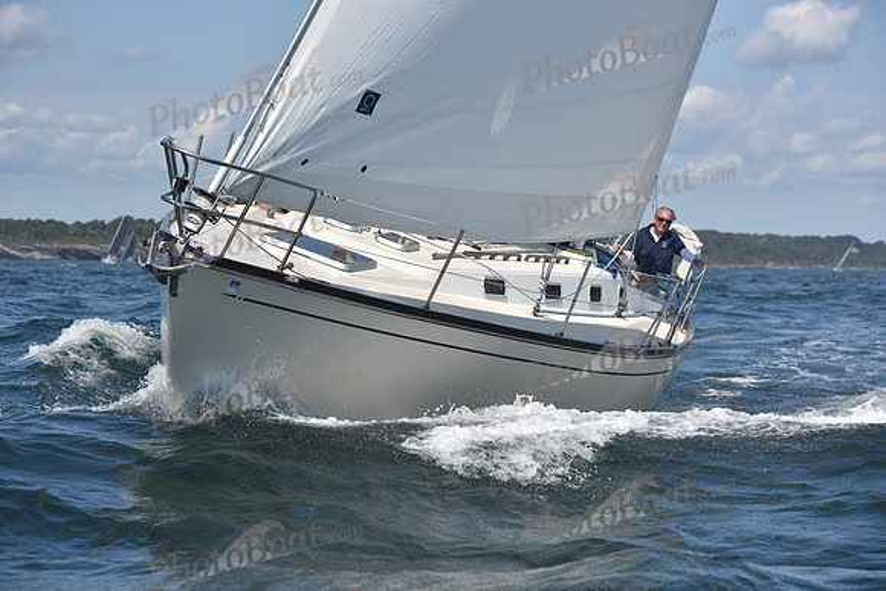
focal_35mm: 98
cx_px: 443
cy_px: 296
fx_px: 2412
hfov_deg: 20.8
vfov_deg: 14.0
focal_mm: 98
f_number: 5.6
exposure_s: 1/1250
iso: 250
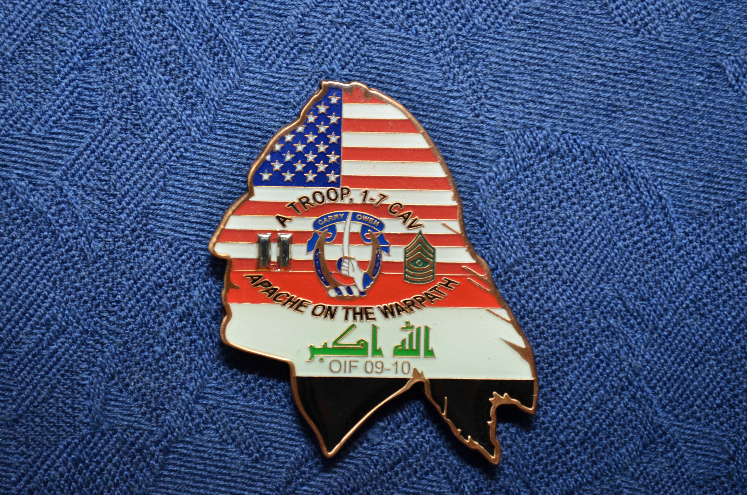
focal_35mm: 82
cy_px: 248
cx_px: 374
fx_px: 1708
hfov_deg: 24.7
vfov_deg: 16.5
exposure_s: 1/2
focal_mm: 55
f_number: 8
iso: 160
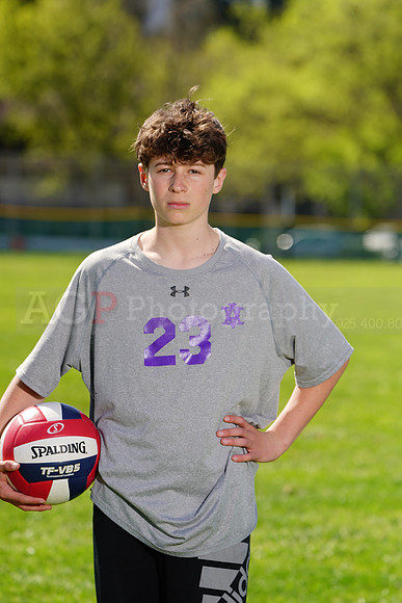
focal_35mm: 221
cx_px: 201
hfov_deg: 6.2
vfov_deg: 9.3
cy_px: 302
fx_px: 3699
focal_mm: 221
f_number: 7.1
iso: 64
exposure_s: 1/200
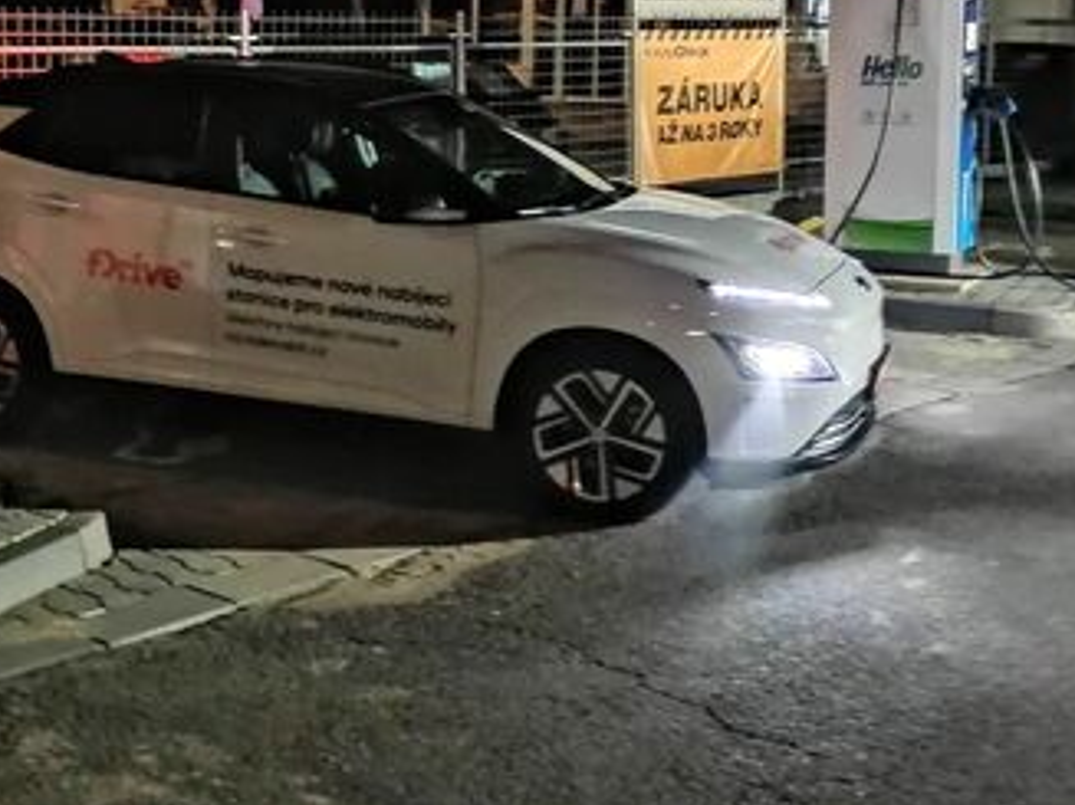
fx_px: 1925
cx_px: 329
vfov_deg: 23.3
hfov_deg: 30.9
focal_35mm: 62
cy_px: 177
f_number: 1.8
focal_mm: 5.3
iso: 1000
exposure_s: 1/1.25
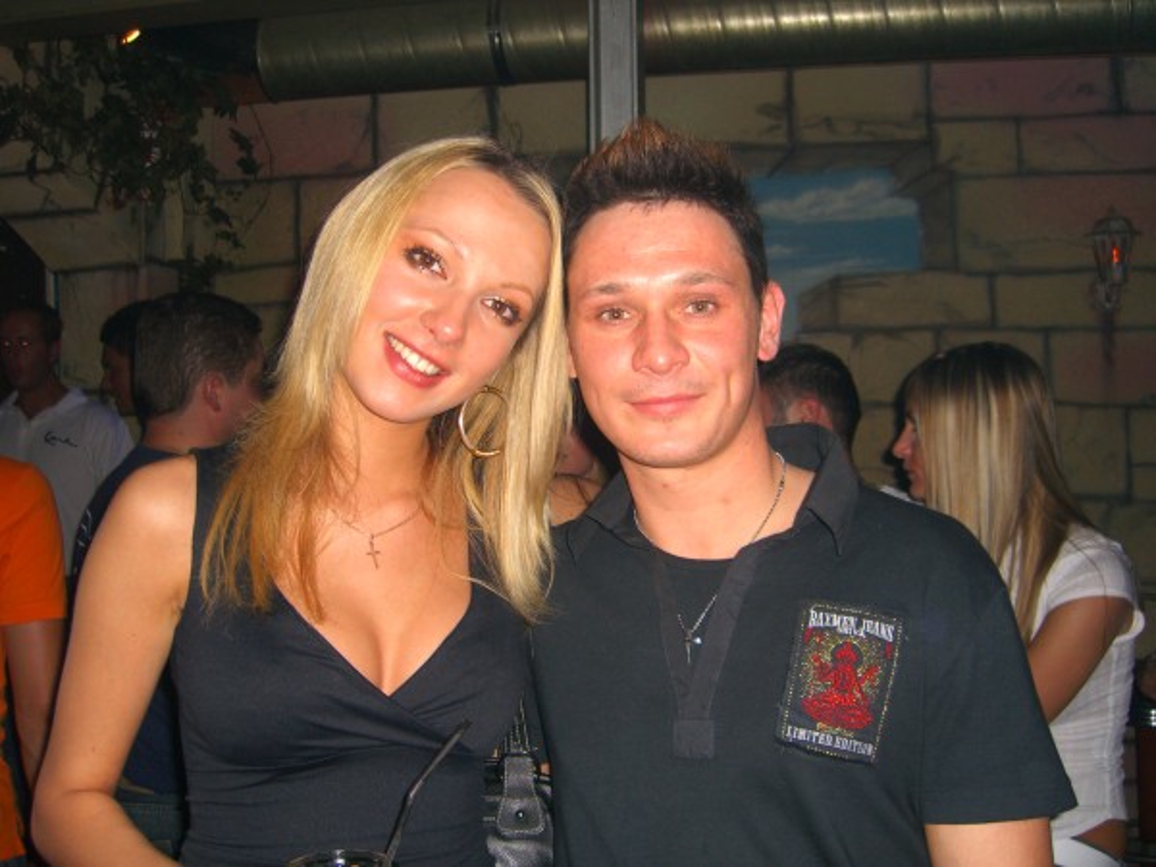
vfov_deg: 37.7
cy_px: 434
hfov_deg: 49.0
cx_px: 578
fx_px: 1269
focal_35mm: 38
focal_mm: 7.9
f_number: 2.8
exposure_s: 1/60
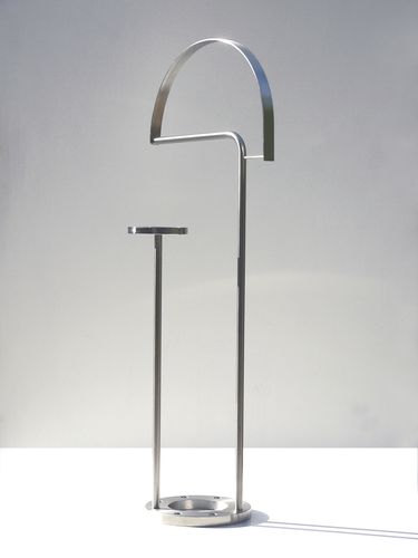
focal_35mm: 92
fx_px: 1481
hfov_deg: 16.1
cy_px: 279
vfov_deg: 21.3
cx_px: 209
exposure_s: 1/500
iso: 80
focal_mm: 15.3
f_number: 4
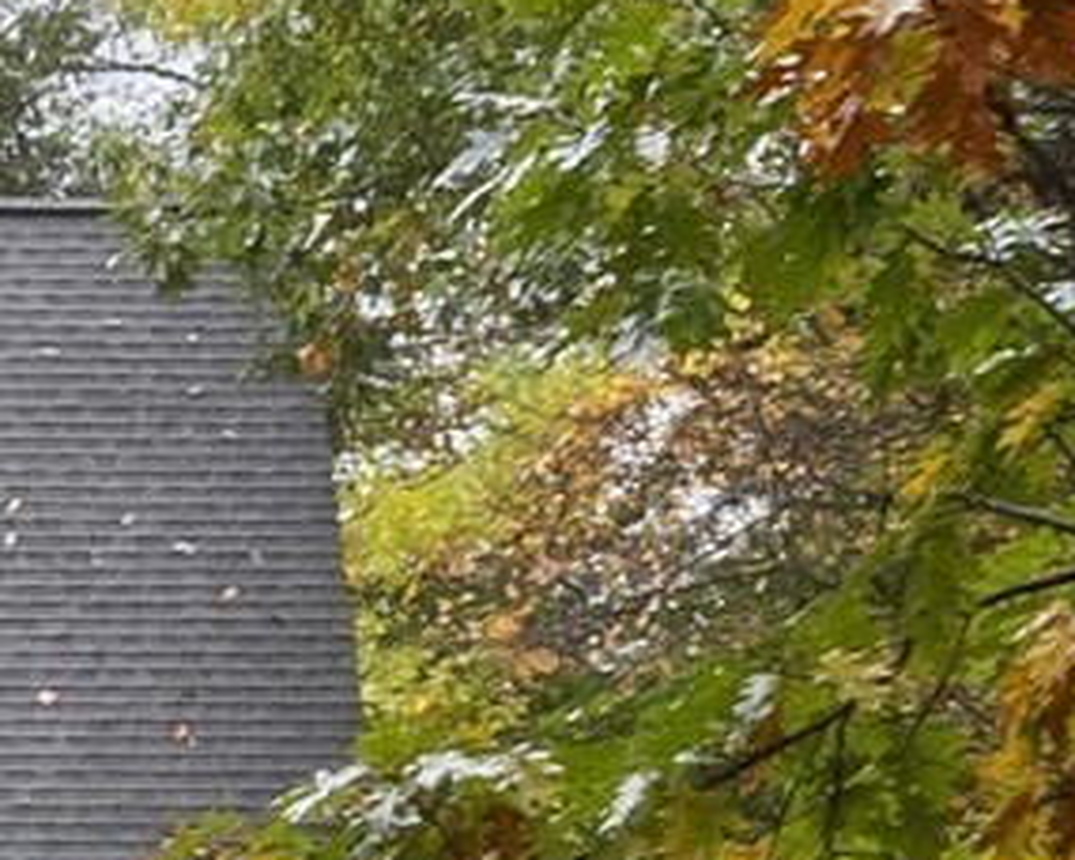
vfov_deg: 7.6
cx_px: -634
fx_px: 6427
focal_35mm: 202
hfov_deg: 9.3
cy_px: 1107
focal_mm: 20
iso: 1250
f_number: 8
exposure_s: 1/125
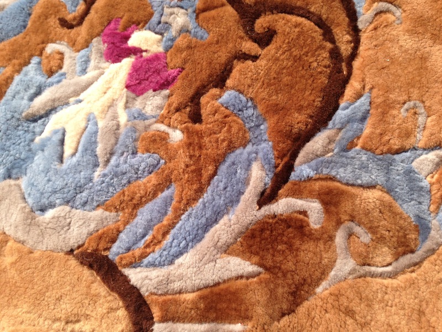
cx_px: 221
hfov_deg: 55.4
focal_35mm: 33
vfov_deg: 42.9
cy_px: 166
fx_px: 421
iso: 50
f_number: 2.4
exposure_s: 1/797
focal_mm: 4.12
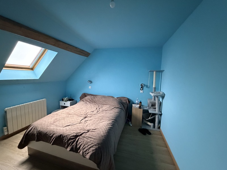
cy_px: 85
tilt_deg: -5.3
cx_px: 114
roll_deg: -1.6
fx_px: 92
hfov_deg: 102.1
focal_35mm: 14
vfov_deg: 85.7
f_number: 2.2
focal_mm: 2.22
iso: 1000
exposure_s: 1/50
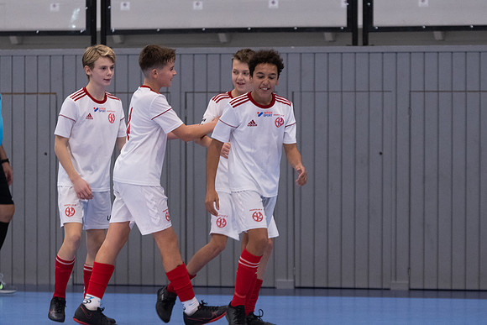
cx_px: 244
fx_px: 3219
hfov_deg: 8.7
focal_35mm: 238
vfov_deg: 5.8
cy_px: 162
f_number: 3.2
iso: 2800
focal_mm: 150
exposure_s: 1/400
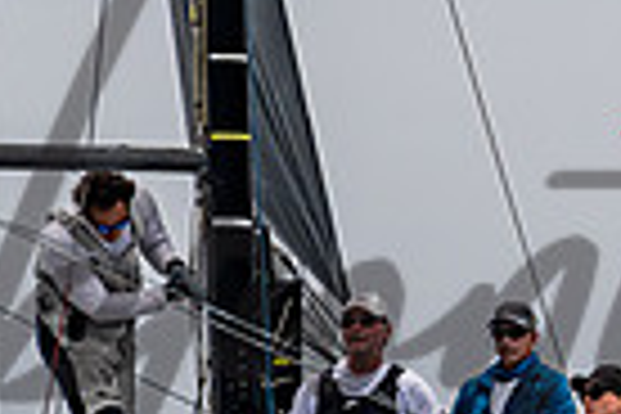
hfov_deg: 1.9
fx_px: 19198
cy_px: 237
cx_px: 677
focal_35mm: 1113
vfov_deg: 1.2
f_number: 6.3
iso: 250
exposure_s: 1/1600
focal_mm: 200
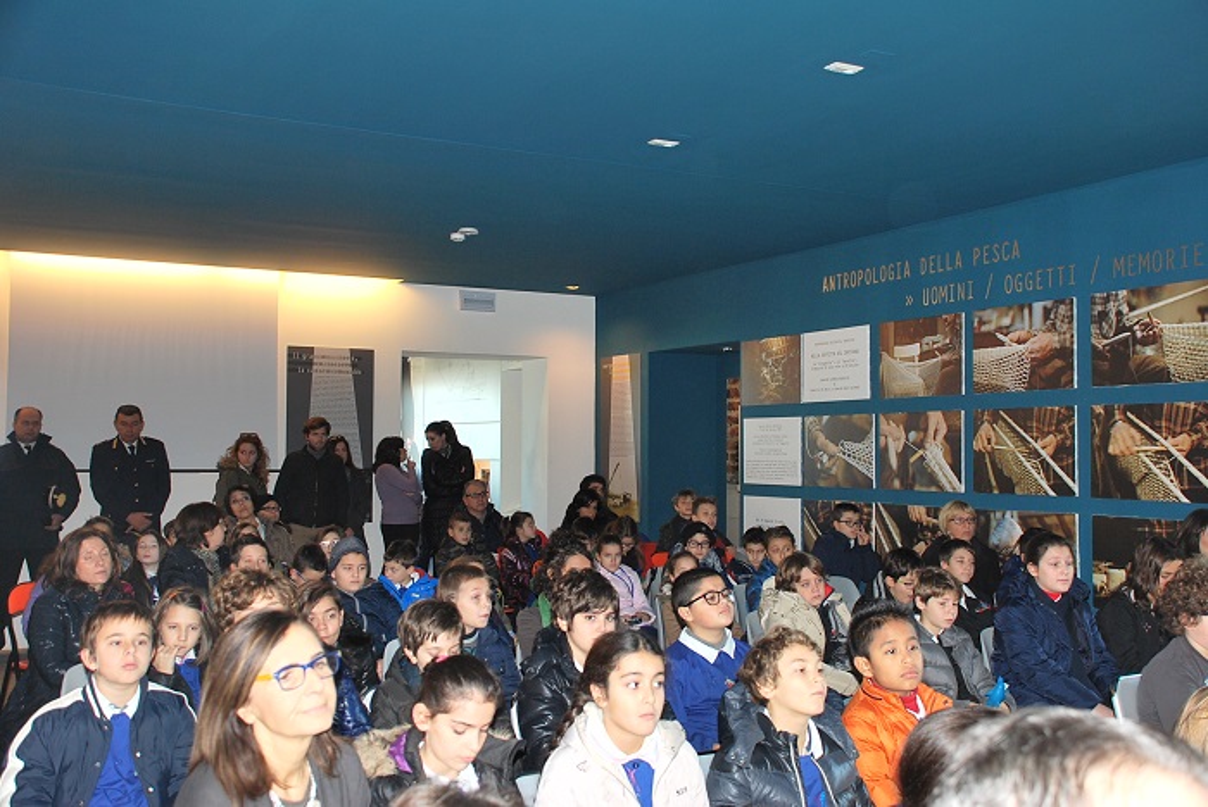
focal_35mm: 36
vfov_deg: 36.9
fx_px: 1209
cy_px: 404
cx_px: 604
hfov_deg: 53.1
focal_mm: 24
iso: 220
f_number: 4
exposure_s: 1/60
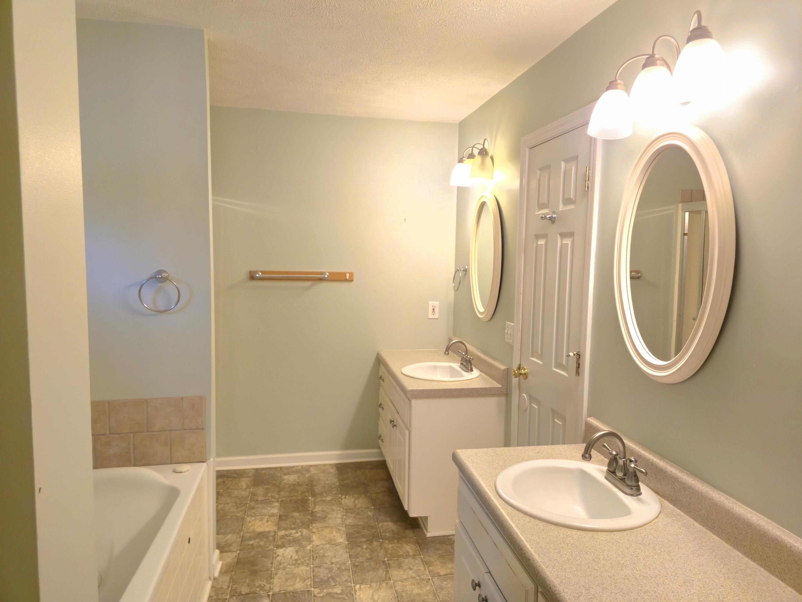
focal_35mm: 23
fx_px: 533
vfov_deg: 58.9
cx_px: 401
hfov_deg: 73.9
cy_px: 301
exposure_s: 1/40
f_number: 1.8
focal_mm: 5.4
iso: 200
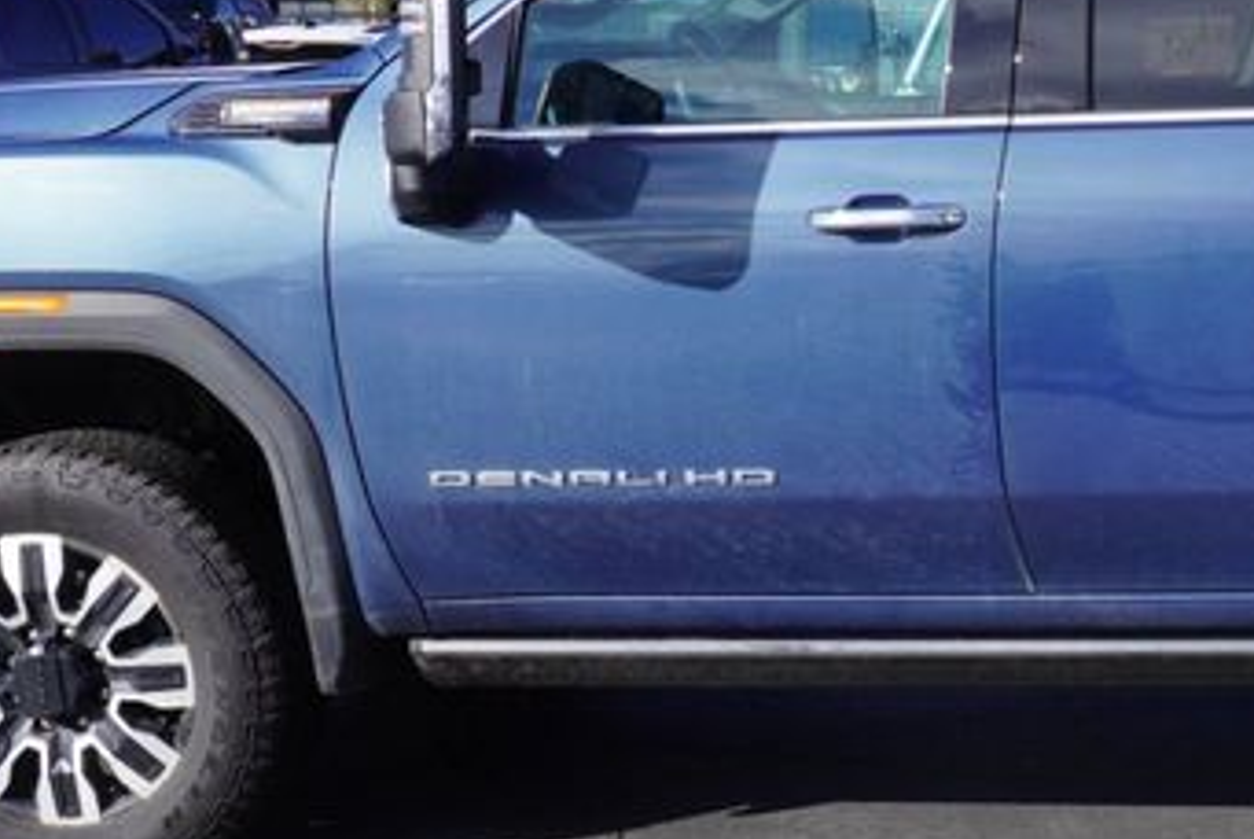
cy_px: 438
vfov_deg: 19.0
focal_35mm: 72
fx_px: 2510
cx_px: 1309
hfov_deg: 26.3
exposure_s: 1/125
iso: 100
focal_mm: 16
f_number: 9
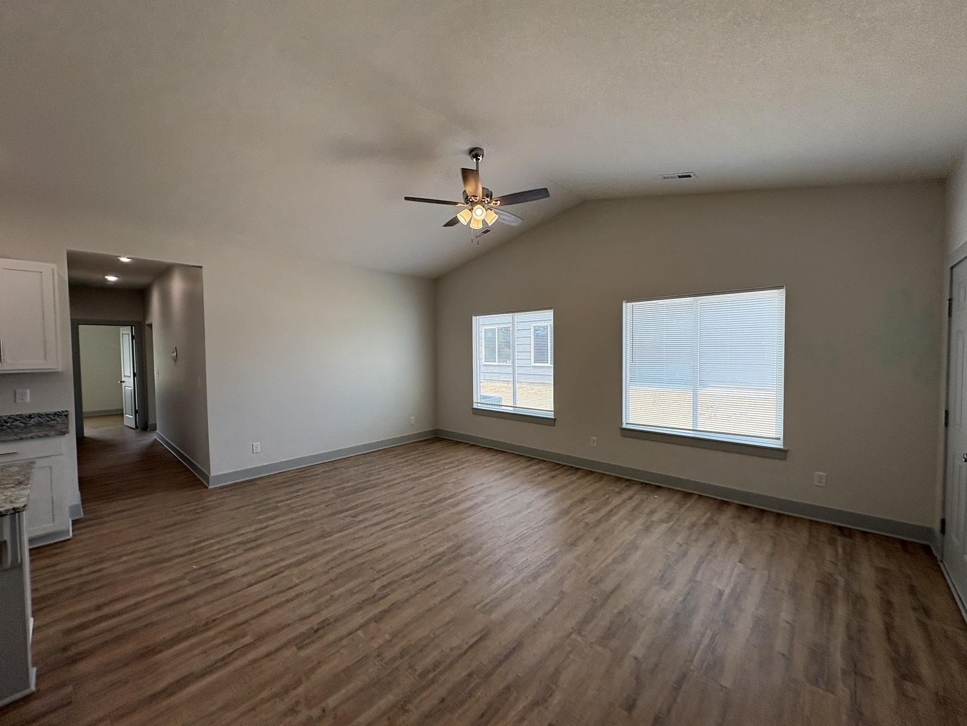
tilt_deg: -1.2
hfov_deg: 102.1
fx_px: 391
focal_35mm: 14
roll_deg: +0.6
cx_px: 484
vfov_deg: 85.7
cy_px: 363
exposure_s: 1/136
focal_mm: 2.22
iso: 40
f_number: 2.2
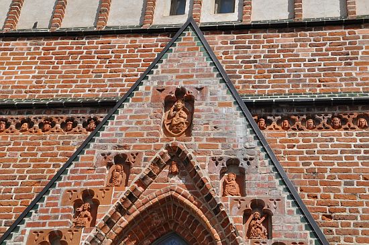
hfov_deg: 31.9
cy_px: 122
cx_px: 184
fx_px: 645
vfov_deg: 21.5
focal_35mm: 63
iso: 400
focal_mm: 42
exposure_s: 1/640
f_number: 13
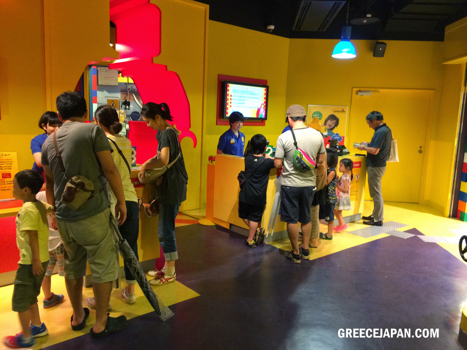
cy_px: 175
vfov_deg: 46.8
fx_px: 405
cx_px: 234
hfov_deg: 60.0
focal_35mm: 30
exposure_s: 1/24
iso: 320
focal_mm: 4.12
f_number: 2.2
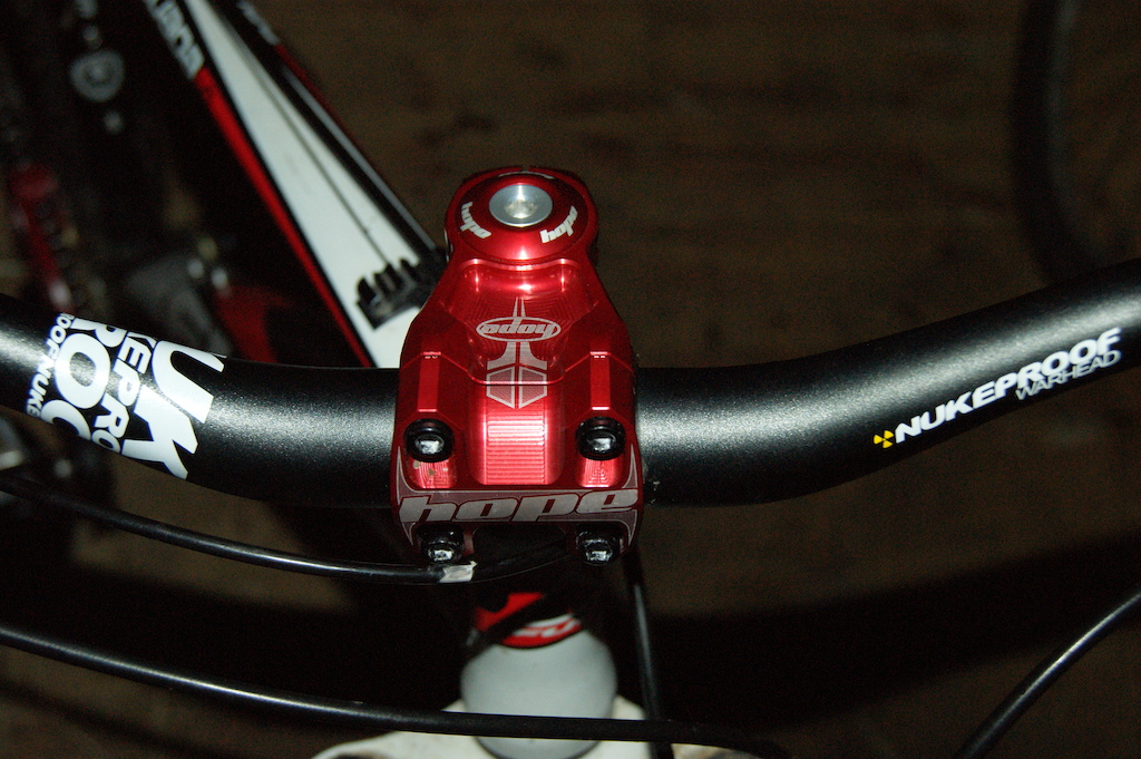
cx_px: 570
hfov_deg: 37.9
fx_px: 1663
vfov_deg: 25.7
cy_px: 380
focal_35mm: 52
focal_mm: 35
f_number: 5.6
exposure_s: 1/60
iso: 800
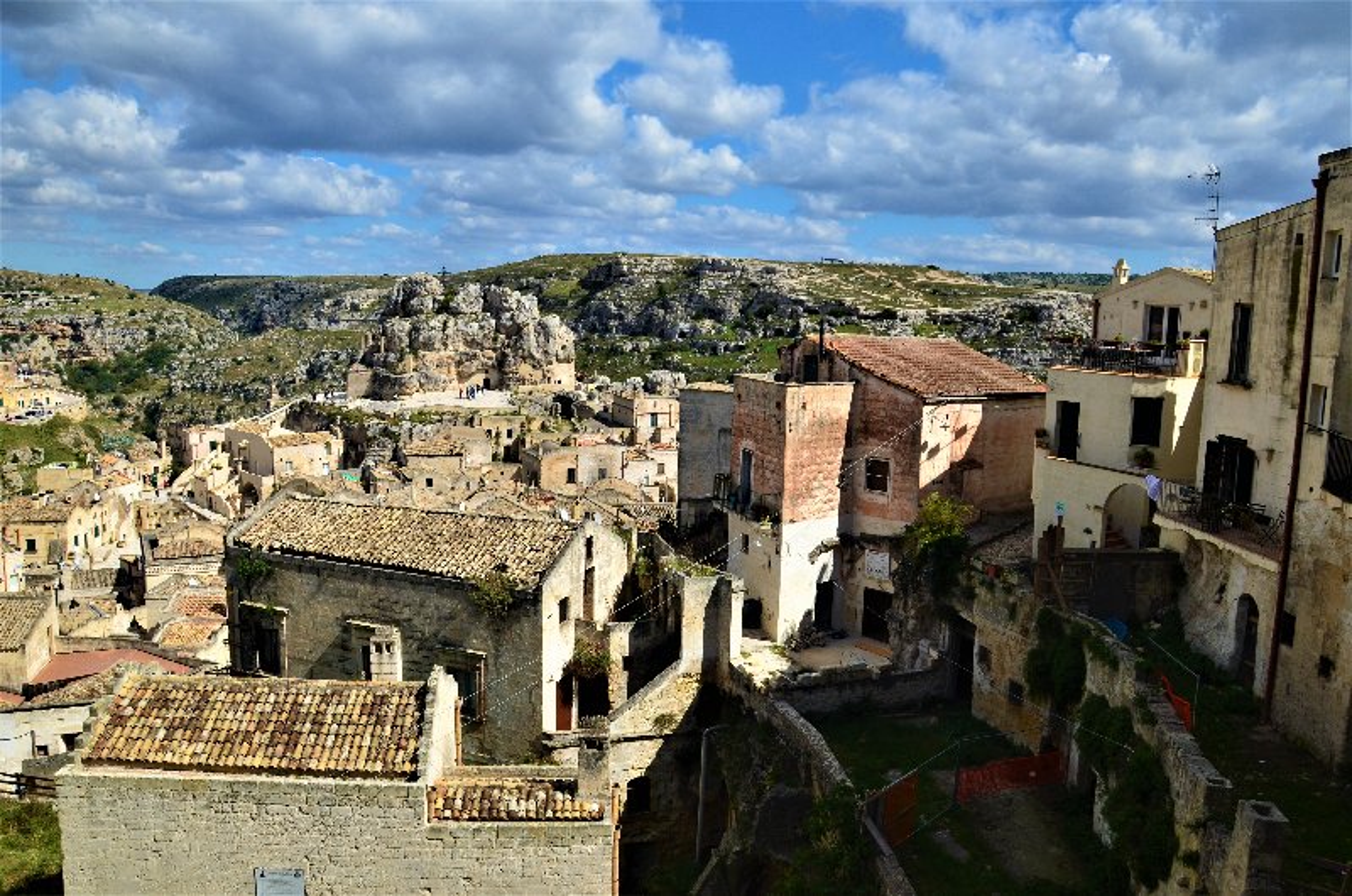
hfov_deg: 67.5
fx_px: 1012
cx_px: 676
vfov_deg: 47.7
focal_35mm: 27
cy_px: 448
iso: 320
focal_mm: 18
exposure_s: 1/320
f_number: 10
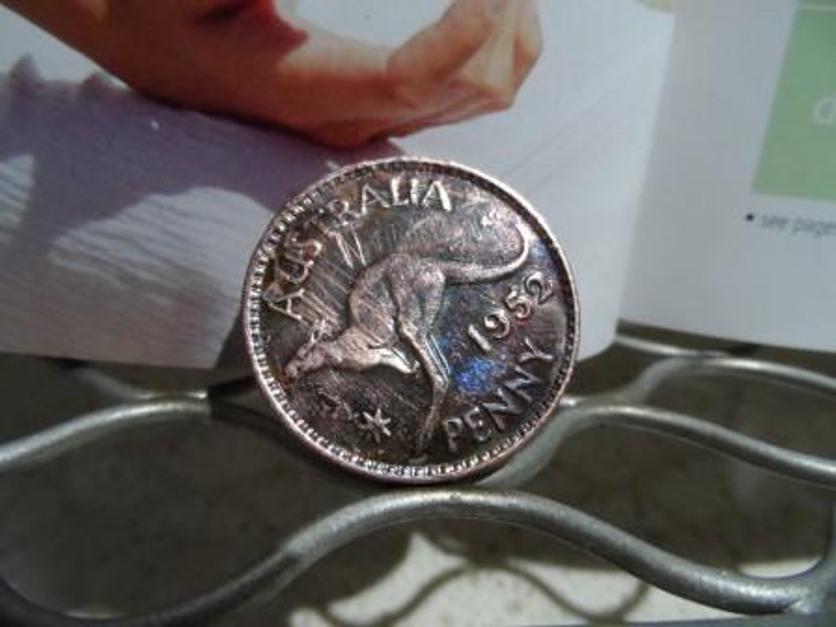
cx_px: 418
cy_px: 314
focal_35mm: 24
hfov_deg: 71.6
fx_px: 580
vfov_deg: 56.8
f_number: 3.2
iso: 400
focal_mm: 4
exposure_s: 1/20
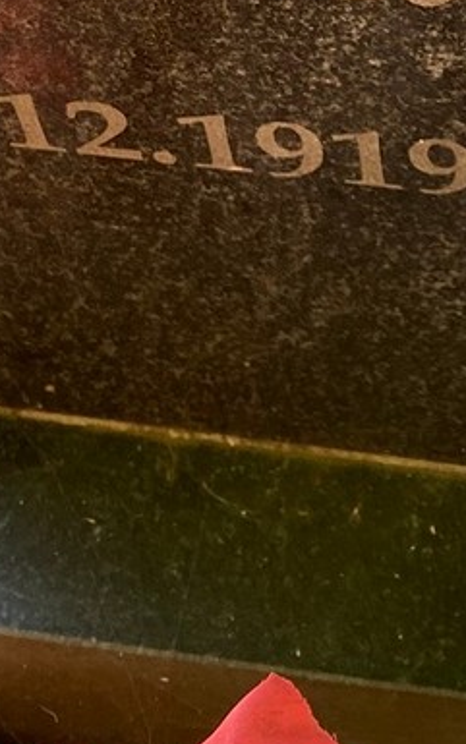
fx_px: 2091
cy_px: -100
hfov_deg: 12.5
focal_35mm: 103
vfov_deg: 19.3
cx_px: 499
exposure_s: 1/121
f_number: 1.8
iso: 64
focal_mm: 4.25
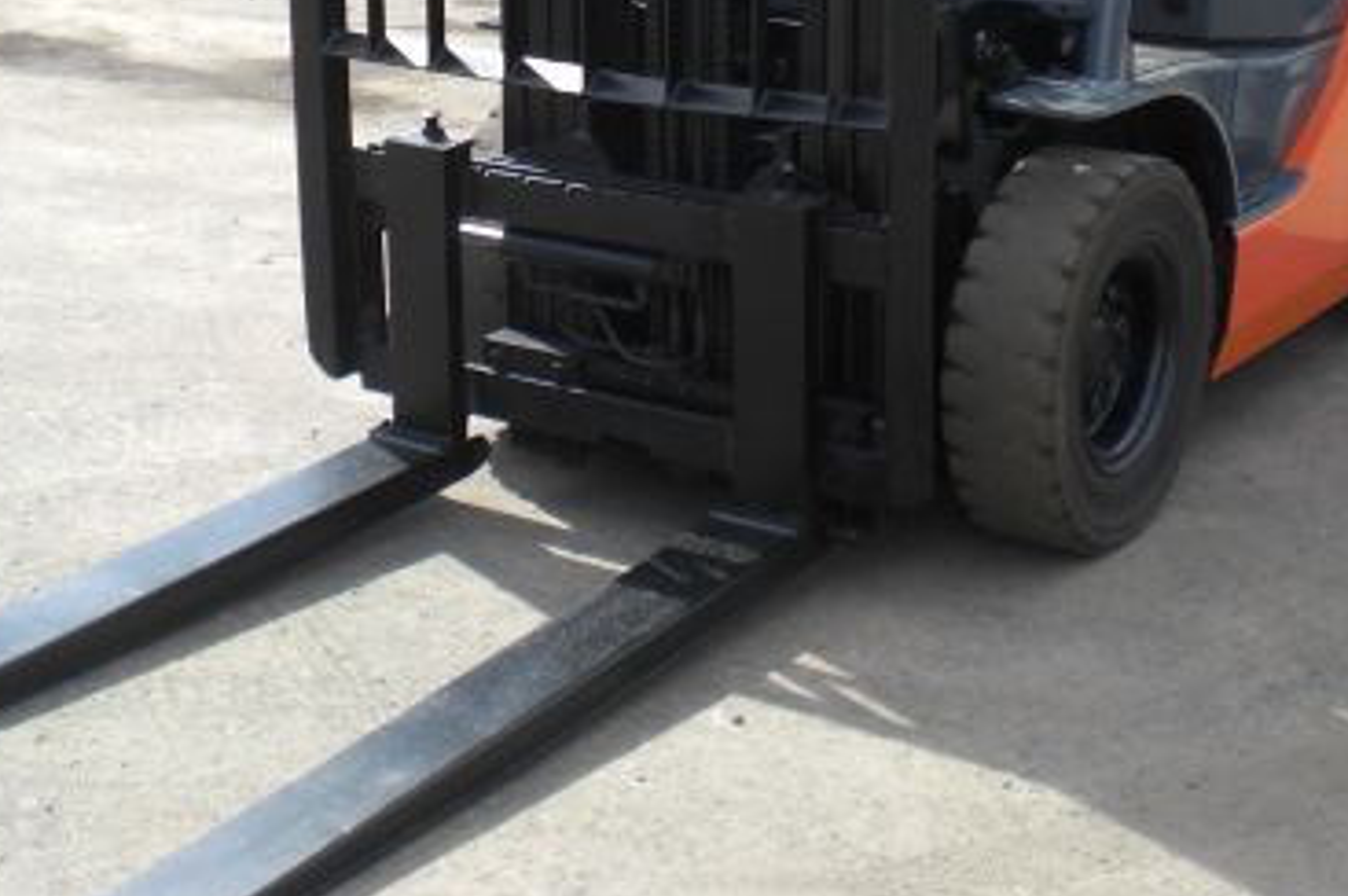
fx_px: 2581
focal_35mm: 69
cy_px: 29
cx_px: 709
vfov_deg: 19.2
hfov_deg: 29.3
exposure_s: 1/400
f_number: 3.1
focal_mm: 6.3
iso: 64
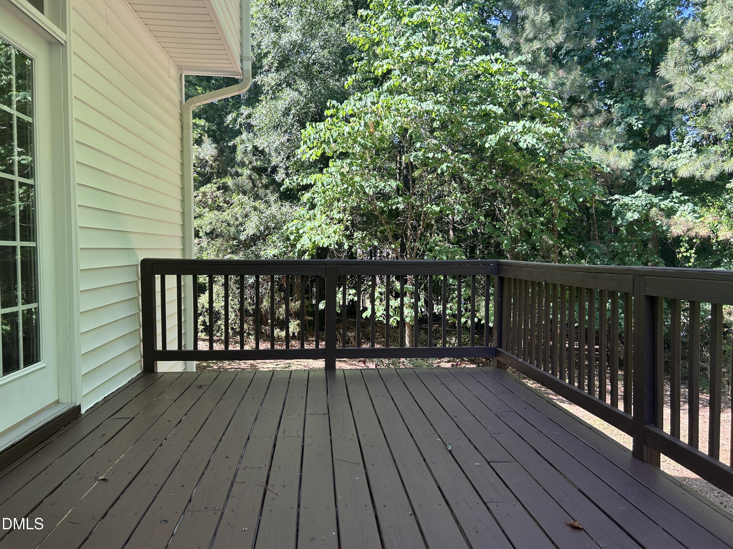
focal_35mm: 26
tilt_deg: -1.8
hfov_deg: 67.3
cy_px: 274
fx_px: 551
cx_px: 366
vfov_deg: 53.1
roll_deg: +0.4
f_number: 1.5
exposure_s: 1/337
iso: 50
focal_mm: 5.7
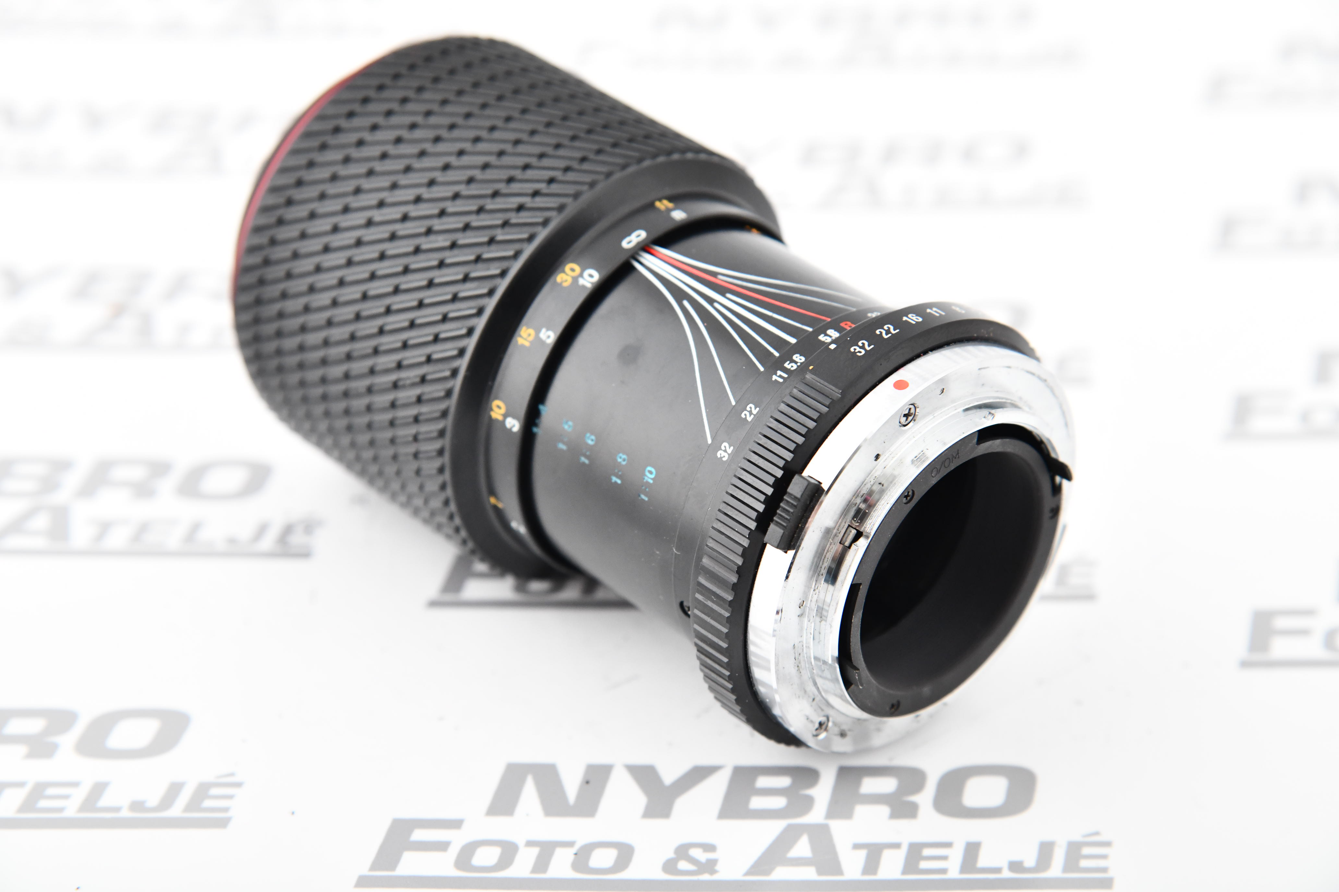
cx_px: 670
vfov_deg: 11.4
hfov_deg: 17.1
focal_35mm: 120
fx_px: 4463
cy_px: 446
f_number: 8
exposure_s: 1/200
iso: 2000
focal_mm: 120
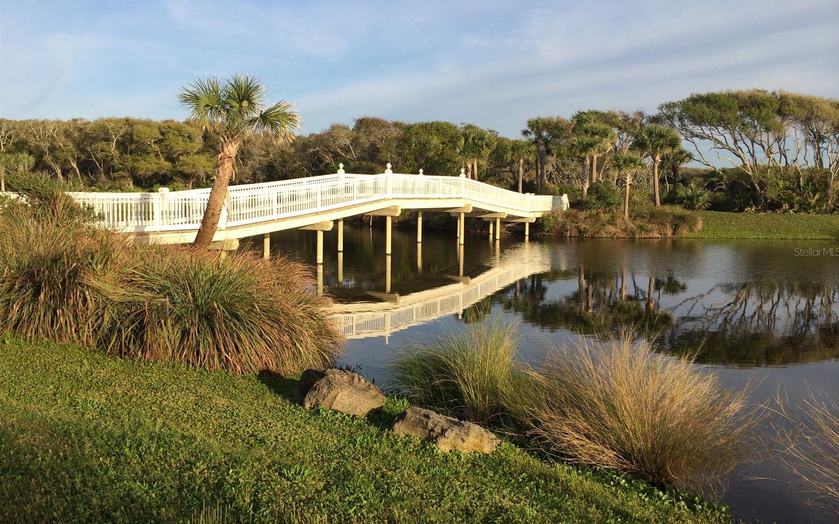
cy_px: 251
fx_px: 732
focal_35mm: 32
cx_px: 422
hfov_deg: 59.6
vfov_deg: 39.4
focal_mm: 4.12
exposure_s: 1/1282
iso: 32
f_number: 2.2
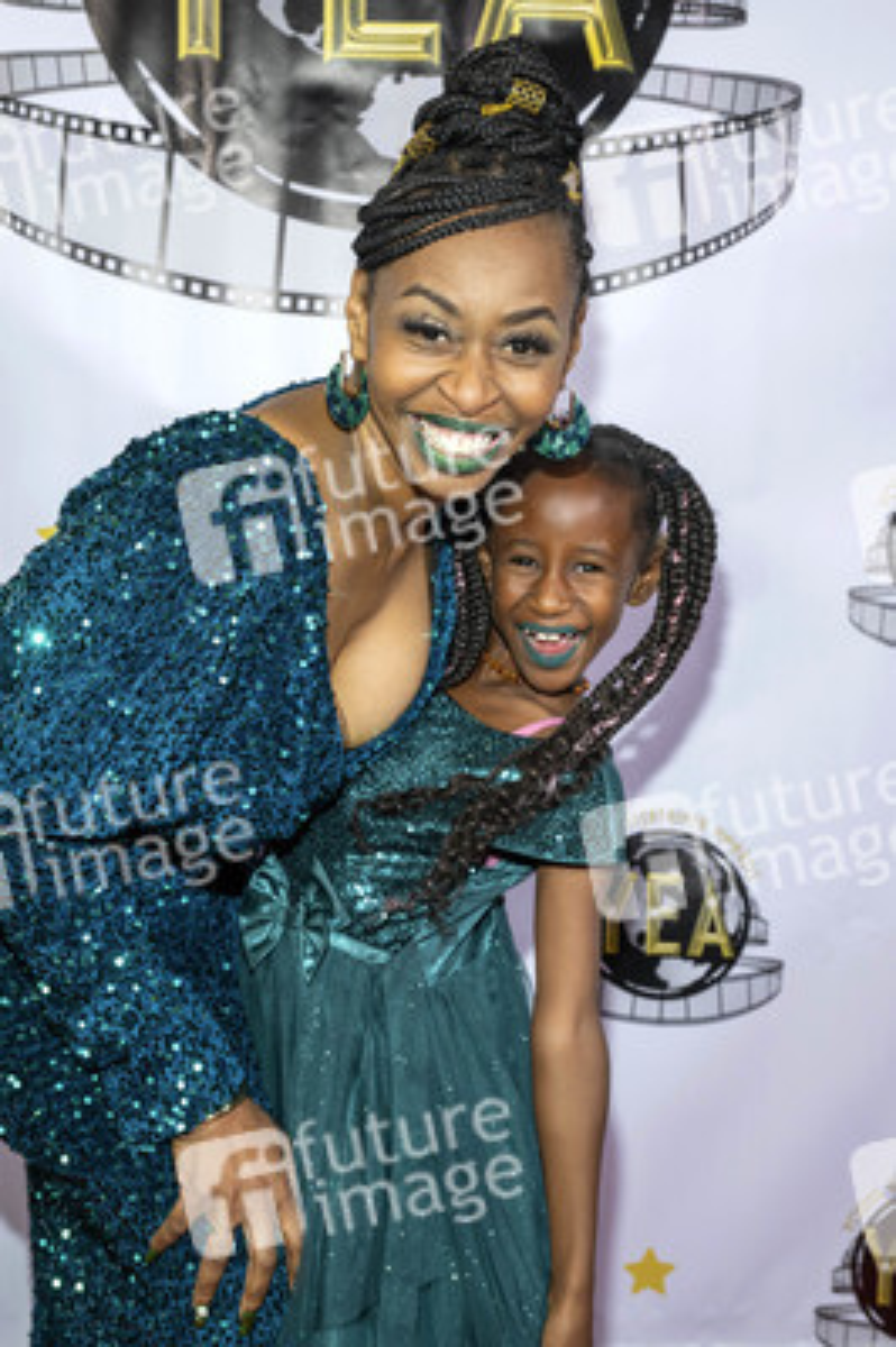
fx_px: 1720
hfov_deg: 29.2
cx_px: 448
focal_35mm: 46
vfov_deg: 42.8
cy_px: 674
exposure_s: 1/200
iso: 800
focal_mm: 46
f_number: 5.6
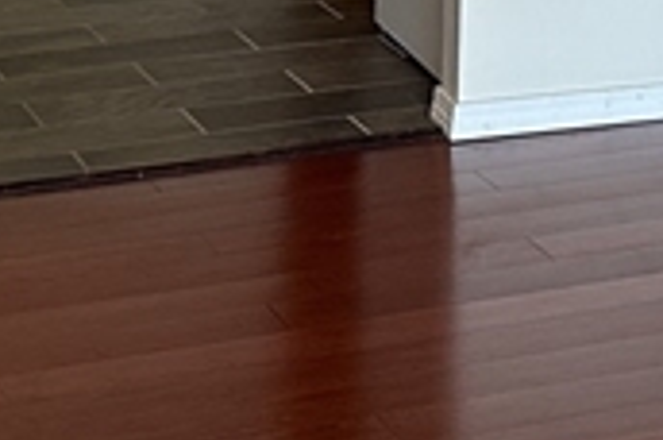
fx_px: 2739
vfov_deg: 8.5
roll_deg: -0.4
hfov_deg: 13.4
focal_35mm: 149
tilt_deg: -0.5
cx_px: 833
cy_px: -564
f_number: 1.78
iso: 160
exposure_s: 1/120
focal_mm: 6.86
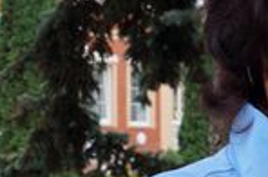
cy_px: 212
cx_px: 382
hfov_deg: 15.1
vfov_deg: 10.5
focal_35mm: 128
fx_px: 951
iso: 800
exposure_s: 1/250
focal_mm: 18
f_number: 5
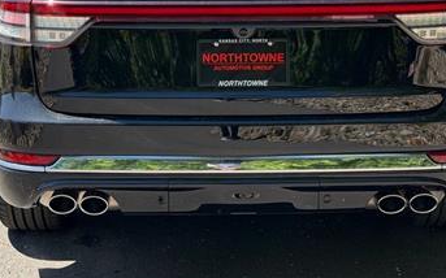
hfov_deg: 21.9
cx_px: 199
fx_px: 1154
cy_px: 40
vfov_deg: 13.6
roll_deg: +3.2
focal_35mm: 95
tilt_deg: -9.0
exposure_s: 1/2273
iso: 100
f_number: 1.78
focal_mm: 6.76
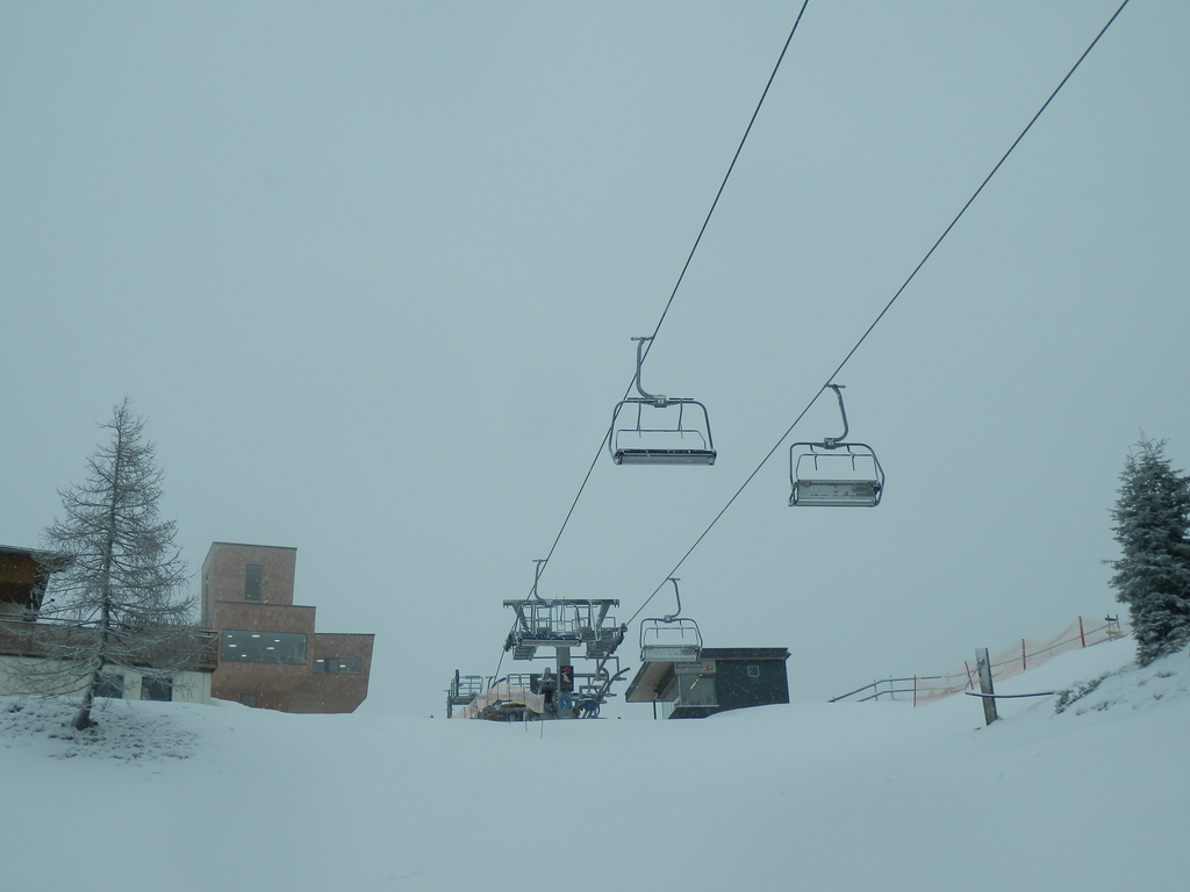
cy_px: 446
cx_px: 595
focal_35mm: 45
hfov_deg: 42.1
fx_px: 1547
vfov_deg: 32.2
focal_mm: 8
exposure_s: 1/320
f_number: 3.8
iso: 80
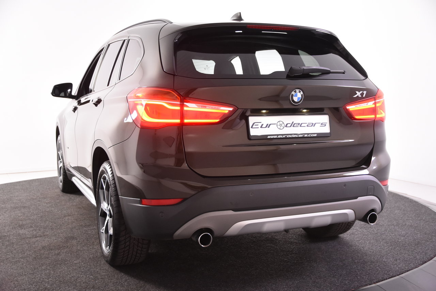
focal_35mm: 42
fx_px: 509
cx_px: 218
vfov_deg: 31.9
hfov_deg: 46.4
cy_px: 146
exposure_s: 1/60
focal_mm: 28
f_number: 4
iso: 1600
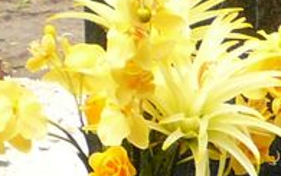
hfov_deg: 8.7
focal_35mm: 228
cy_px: 537
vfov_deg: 5.4
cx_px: 578
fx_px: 1747
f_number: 2.8
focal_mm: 4.6
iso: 100
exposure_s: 1/100
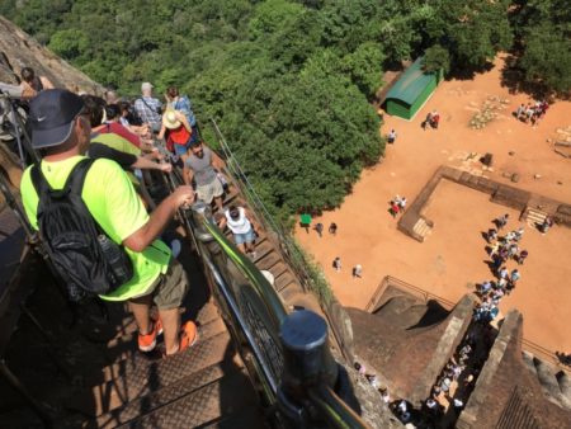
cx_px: 286
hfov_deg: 61.6
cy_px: 214
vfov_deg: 48.3
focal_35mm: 29
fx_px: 479
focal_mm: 4.15
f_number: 2.2
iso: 25
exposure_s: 1/1672
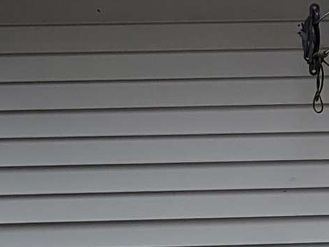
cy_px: 147
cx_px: 522
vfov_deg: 8.7
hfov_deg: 11.0
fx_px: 1625
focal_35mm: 171
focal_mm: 5.4
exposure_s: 1/1325
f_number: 1.8
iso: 40
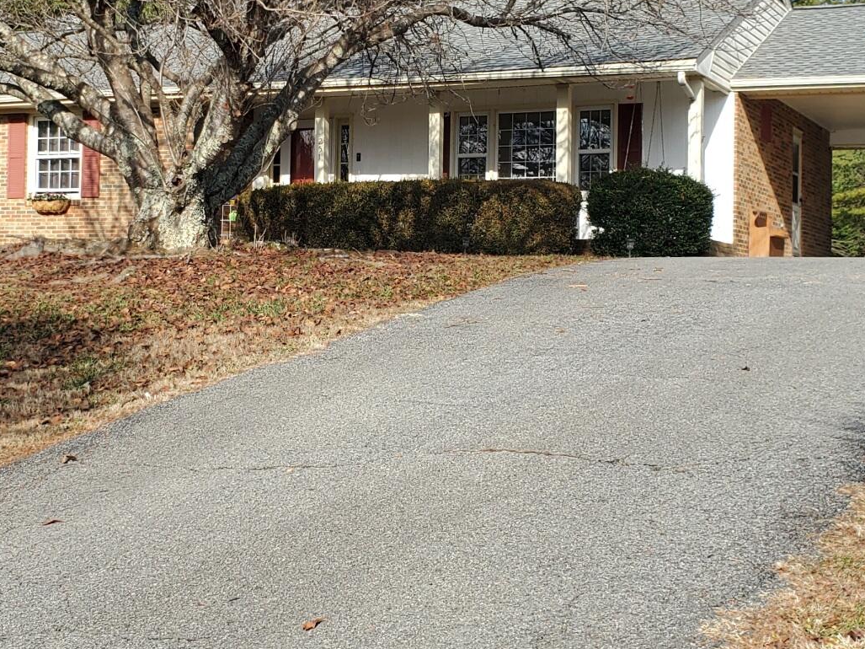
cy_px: 227
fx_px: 1499
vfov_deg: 24.3
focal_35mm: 60
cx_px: 294
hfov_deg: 31.9
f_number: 2.4
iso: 50
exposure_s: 1/833
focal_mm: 4.3
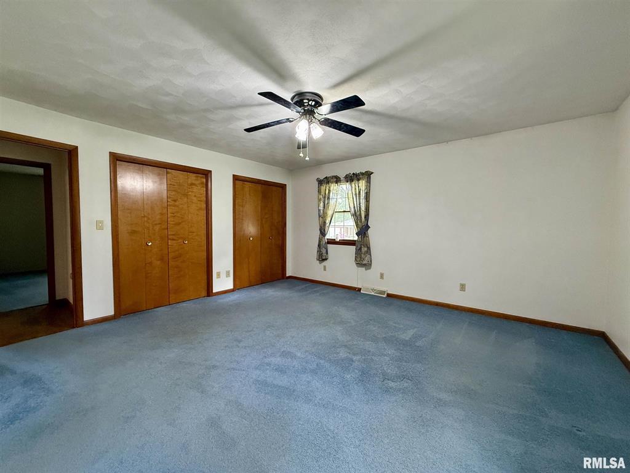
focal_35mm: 14
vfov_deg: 85.7
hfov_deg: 102.1
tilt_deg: -1.1
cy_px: 236
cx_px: 315
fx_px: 255
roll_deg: -0.7
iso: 500
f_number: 2.2
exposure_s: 1/120
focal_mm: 2.22
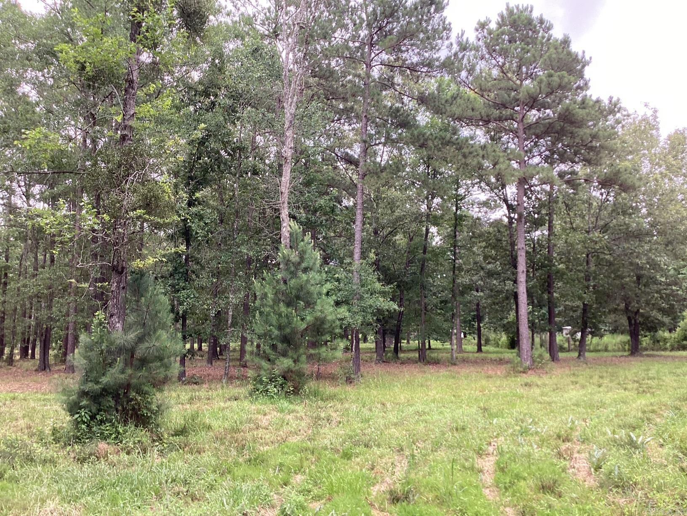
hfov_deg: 58.4
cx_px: 344
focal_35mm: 31
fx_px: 615
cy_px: 258
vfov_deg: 45.4
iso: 25
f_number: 2.4
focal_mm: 3.3
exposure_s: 1/120
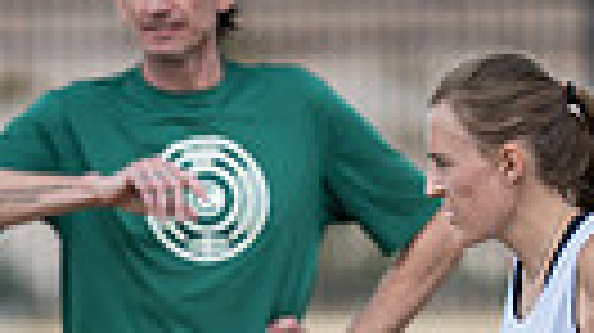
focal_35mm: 986
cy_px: 550
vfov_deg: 1.2
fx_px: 15517
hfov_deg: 2.2
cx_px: 231
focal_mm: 200
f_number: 3.2
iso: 160
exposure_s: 1/2000
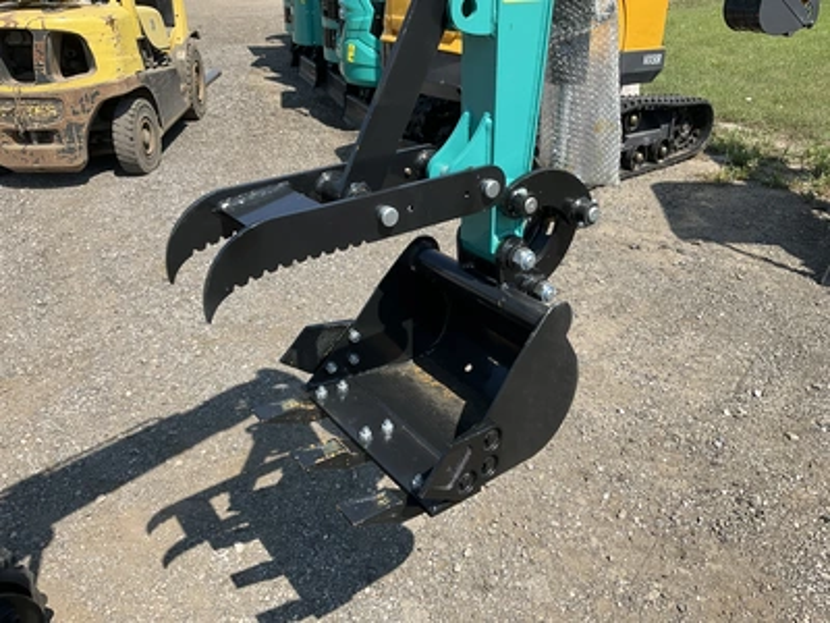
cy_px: 312
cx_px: 415
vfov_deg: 48.2
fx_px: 695
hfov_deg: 61.7
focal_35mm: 29
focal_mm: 3
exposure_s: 1/1250
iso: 25
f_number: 1.8
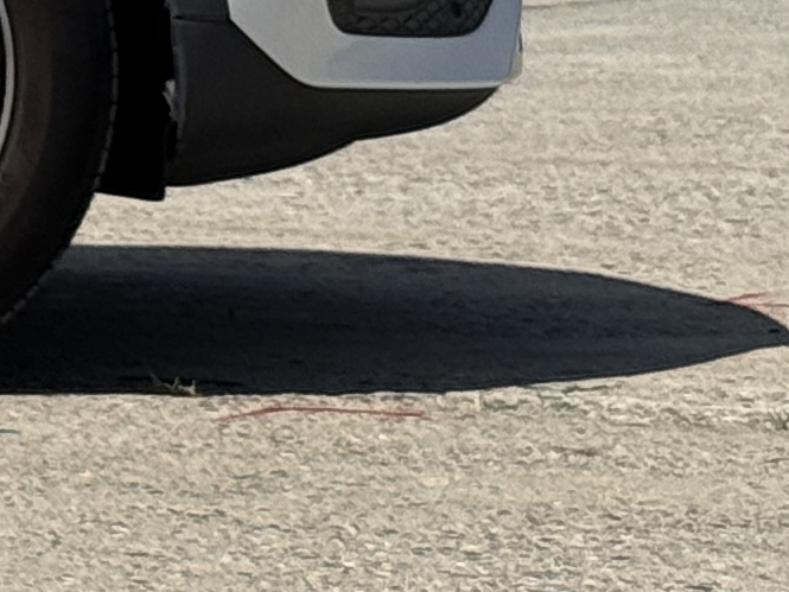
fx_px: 6634
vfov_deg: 5.0
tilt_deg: +3.9
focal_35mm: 291
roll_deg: -0.6
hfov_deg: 6.3
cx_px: -1415
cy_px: -535
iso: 64
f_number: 1.78
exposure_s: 1/11364
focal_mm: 6.76
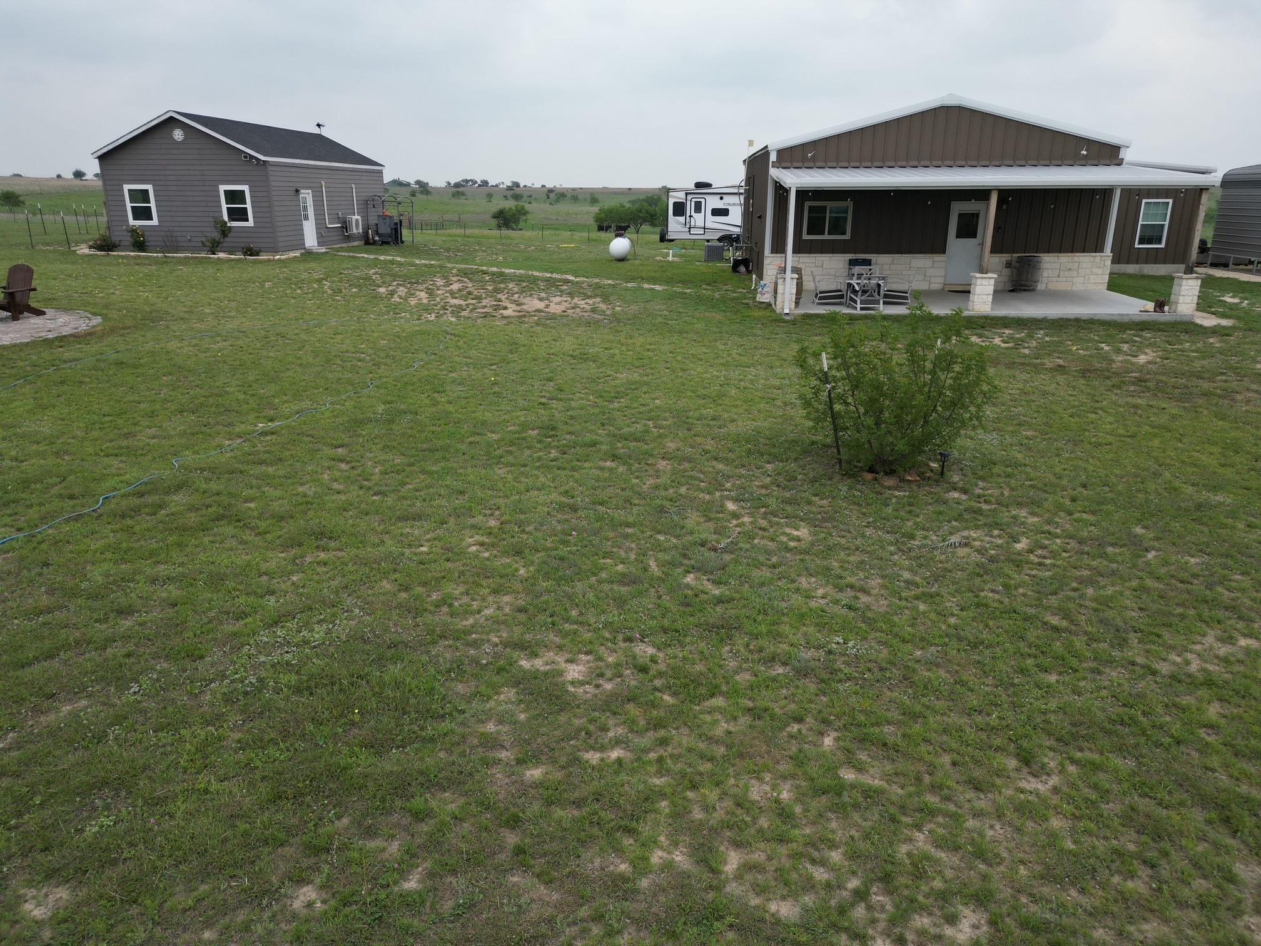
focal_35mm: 24
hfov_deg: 71.6
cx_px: 630
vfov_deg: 56.8
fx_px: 874
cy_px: 473
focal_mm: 6.72
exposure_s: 1/1600
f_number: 1.7
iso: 140
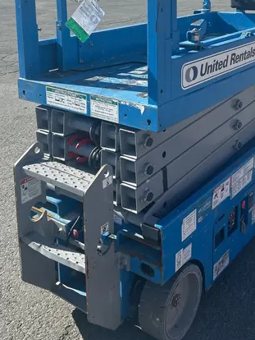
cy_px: 54
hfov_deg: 31.4
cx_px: 156
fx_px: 451
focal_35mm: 46
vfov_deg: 39.1
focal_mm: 5.7
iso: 50
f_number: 1.5
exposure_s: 1/2841
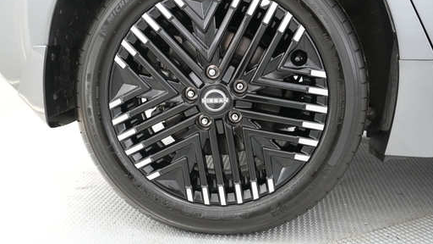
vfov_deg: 34.5
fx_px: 390
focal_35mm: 34
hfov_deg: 58.0
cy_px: 94
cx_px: 216
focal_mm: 26
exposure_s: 1/60
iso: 5000
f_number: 3.5
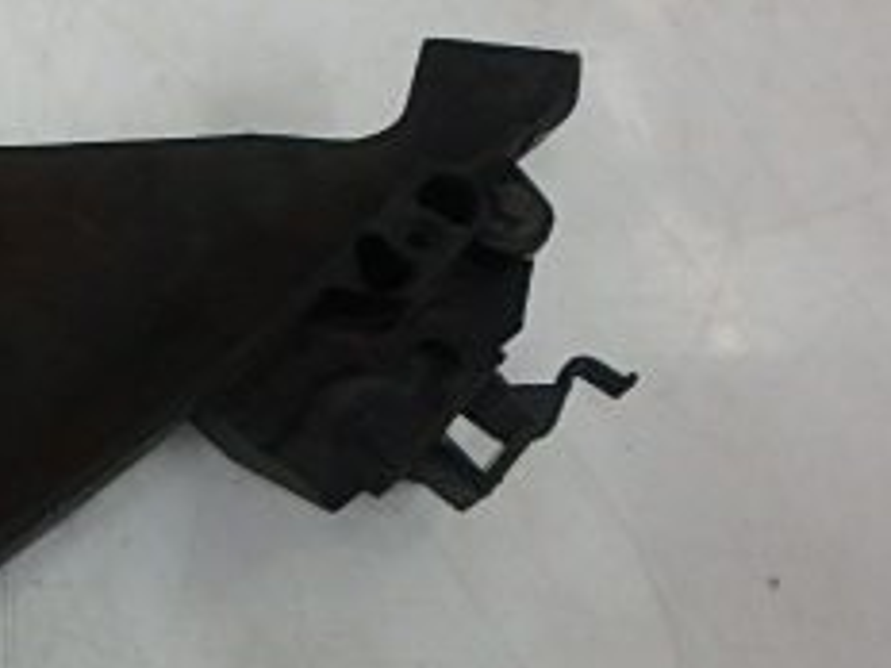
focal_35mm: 58
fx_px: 1493
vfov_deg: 25.2
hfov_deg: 26.9
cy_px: 334
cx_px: -326
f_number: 3.5
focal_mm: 3.7
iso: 400
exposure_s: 1/30
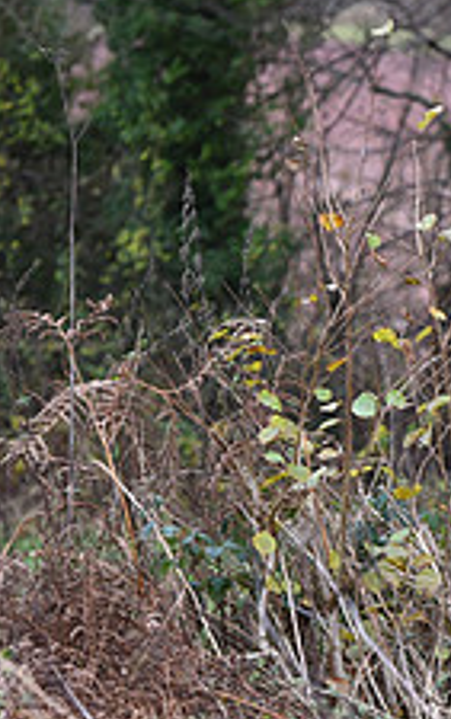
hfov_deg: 3.6
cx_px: 899
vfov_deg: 5.7
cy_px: 470
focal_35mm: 367
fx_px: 7204
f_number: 3.5
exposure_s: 1/1000
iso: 1100
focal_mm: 140
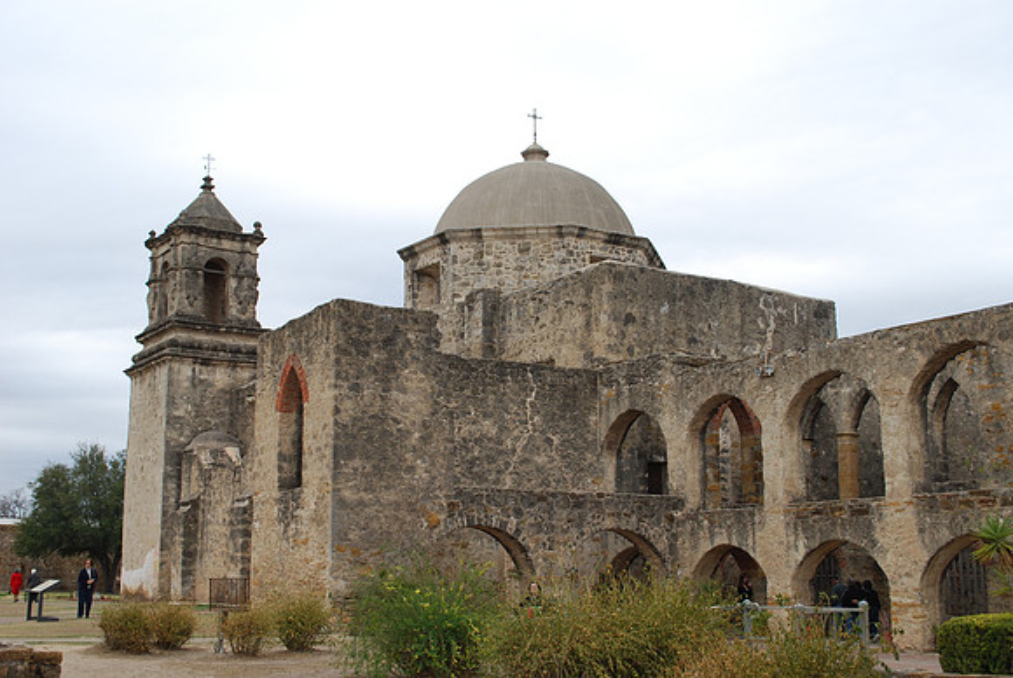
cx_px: 506
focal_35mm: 42
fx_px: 1183
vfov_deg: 32.0
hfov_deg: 46.4
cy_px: 339
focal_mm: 28
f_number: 7.1
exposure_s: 1/200
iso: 100
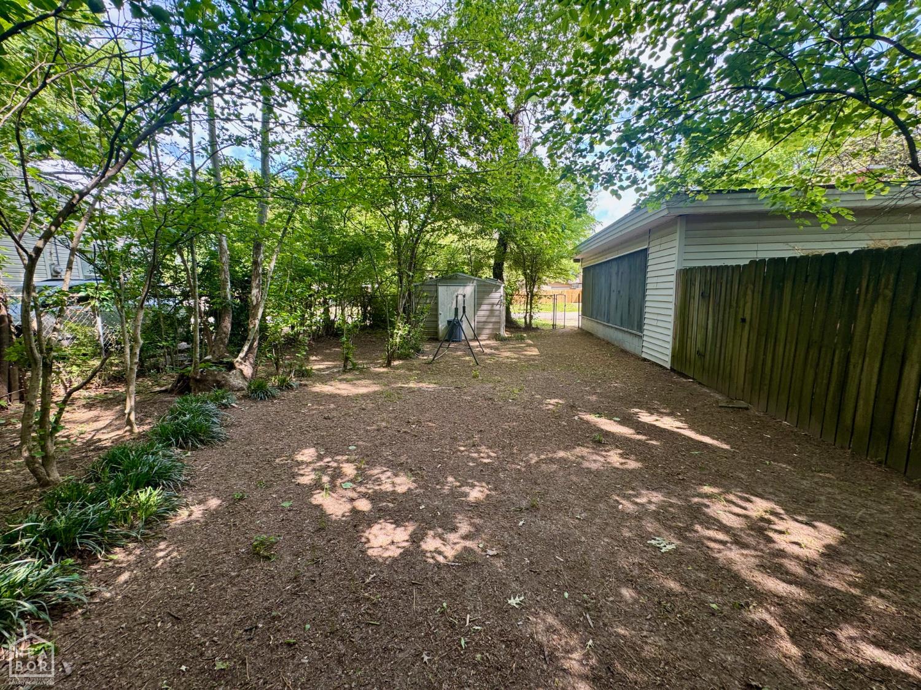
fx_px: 372
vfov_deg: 85.7
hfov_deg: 102.1
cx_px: 460
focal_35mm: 14
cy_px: 345
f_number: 2.2
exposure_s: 1/99
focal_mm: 2.22
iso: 50
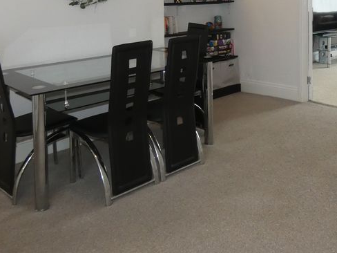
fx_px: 409
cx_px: 241
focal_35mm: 42
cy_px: 10
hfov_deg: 43.7
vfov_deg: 32.1
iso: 320
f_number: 2.8
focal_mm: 3.6
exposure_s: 1/60
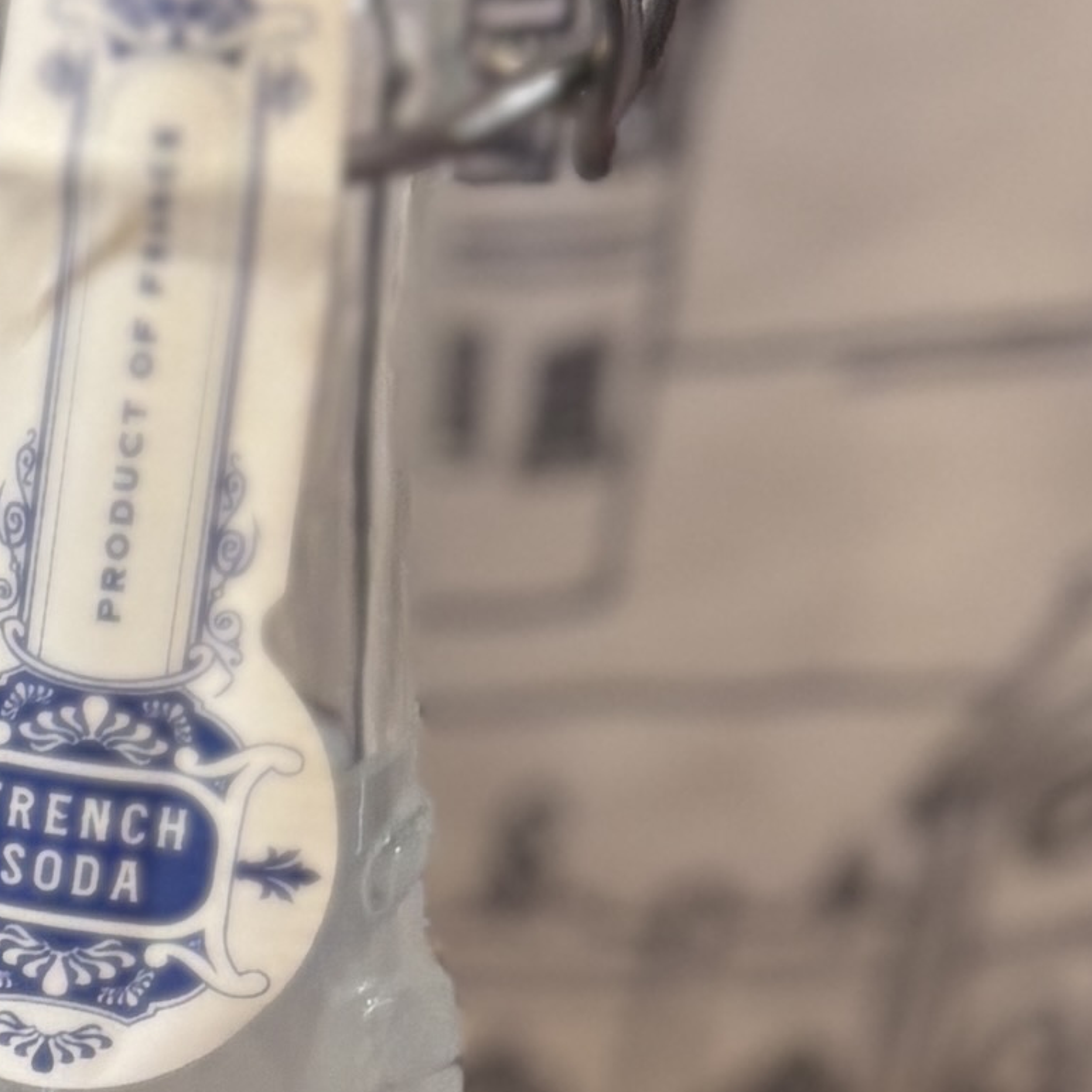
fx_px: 6067
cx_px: -1473
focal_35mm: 170
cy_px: 1283
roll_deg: +0.9
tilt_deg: -27.8
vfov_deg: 10.1
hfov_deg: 9.3
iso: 160
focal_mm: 5.96
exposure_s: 1/60
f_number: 1.6
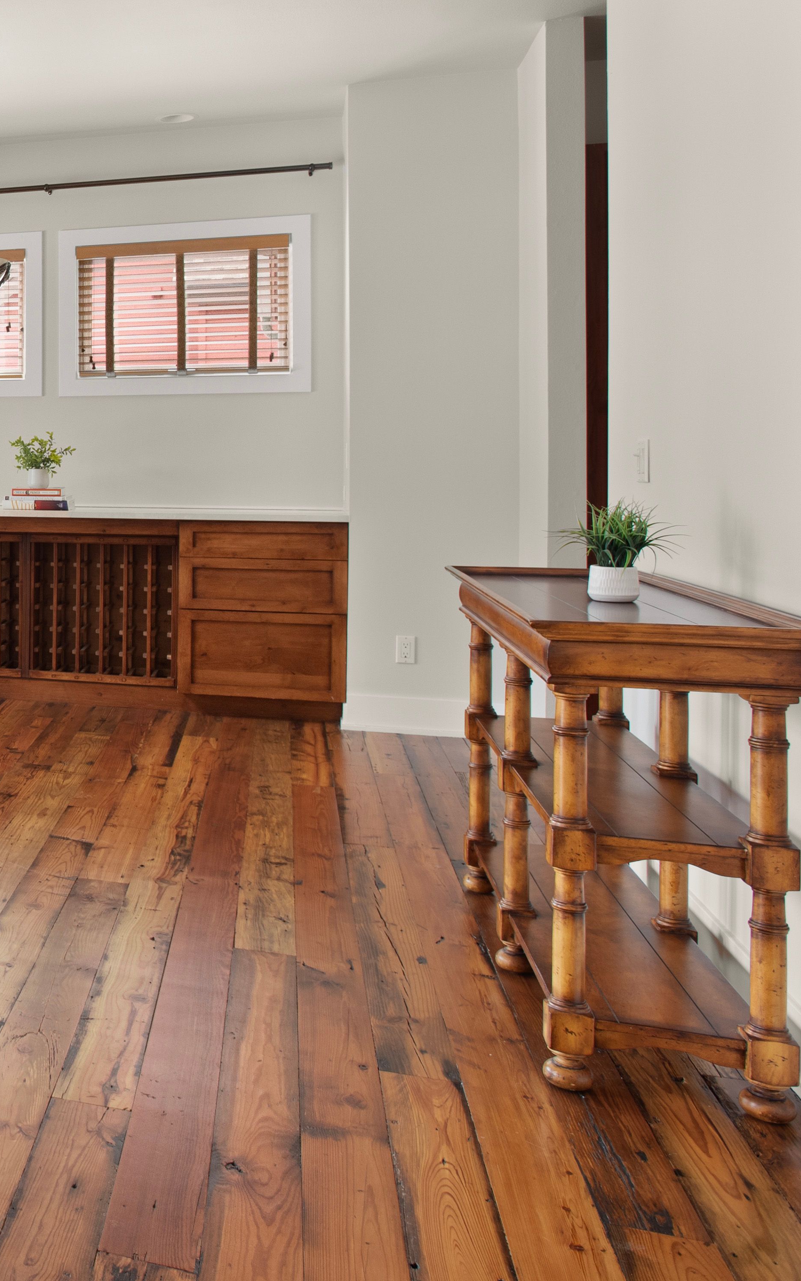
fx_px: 1362
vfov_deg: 49.7
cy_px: 454
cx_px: -354
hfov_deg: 25.7
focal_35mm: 39
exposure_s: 1/1.67
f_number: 7.1
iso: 500
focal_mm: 19
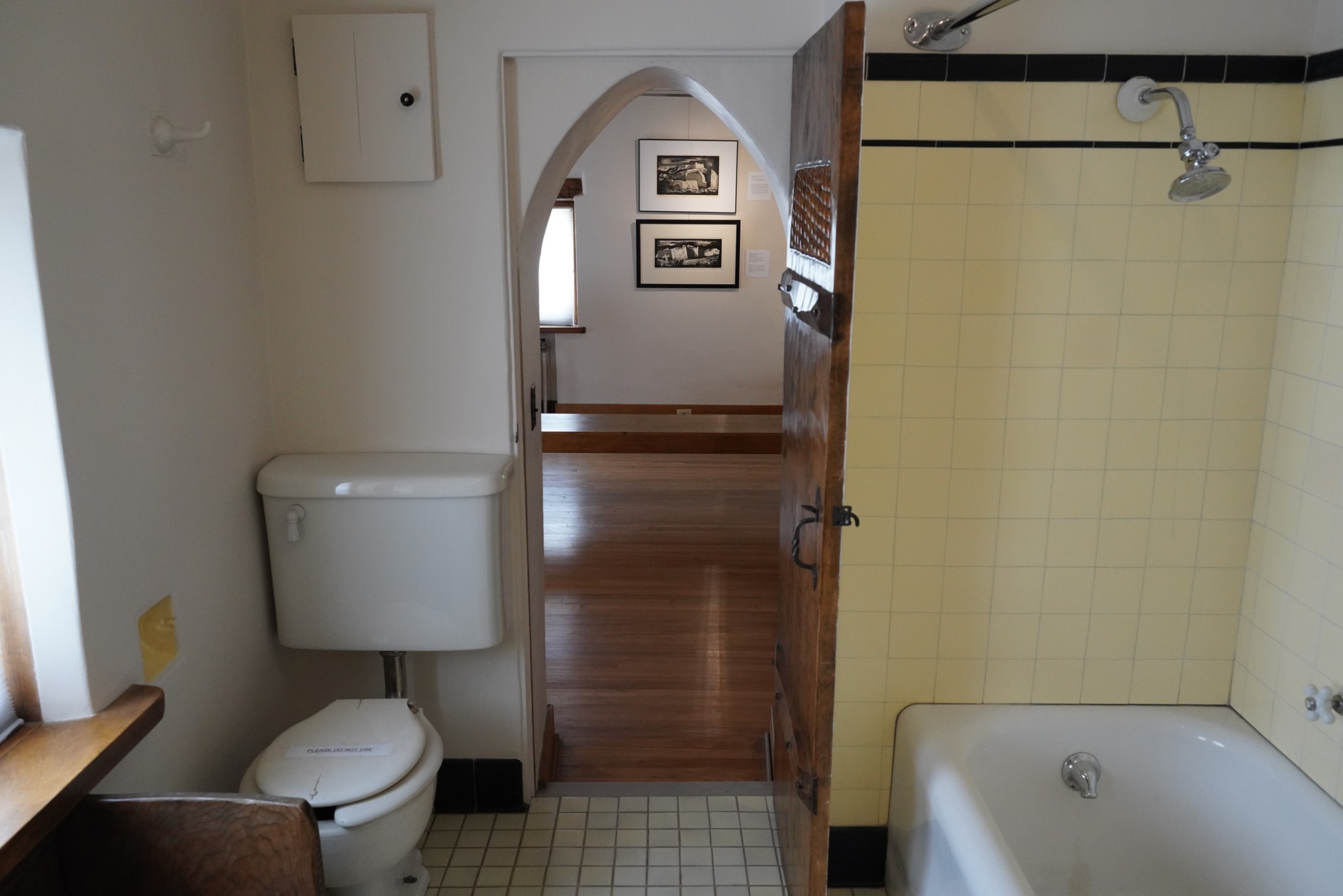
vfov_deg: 46.4
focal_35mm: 28
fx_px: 1045
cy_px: 448
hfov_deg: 65.5
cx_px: 672
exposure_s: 1/100
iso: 4000
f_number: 8
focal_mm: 28
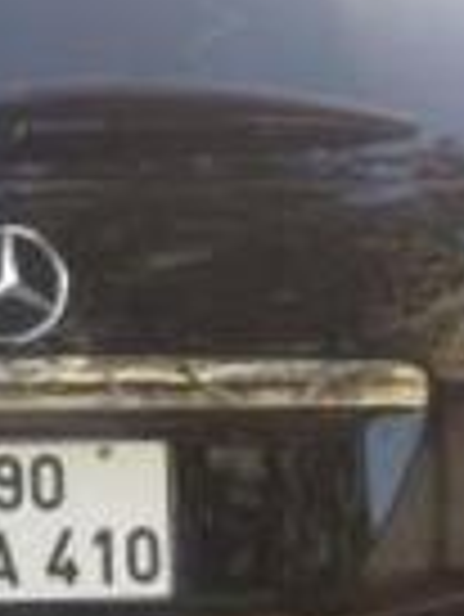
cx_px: -68
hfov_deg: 13.8
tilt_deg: -18.9
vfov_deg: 17.9
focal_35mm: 105
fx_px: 1874
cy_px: 719
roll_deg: +0.8
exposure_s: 1/107
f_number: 2.2
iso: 32
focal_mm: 4.15
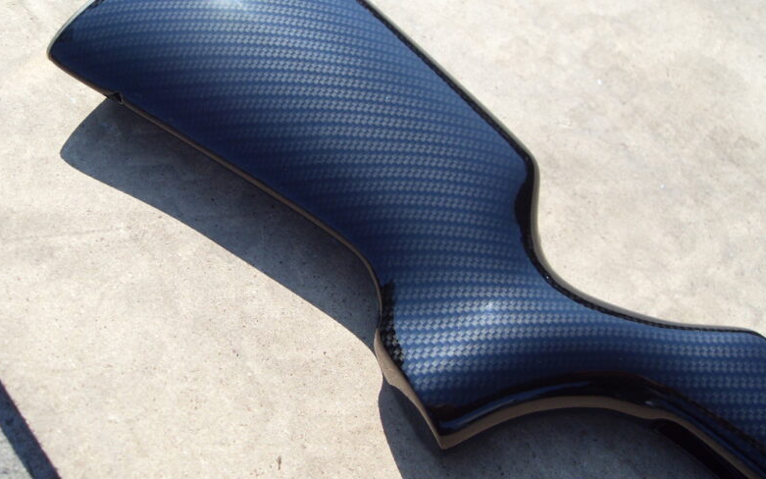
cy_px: 208
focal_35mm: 38
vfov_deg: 33.5
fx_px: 793
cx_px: 383
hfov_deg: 51.5
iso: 80
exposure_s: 1/180
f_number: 7
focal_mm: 6.3
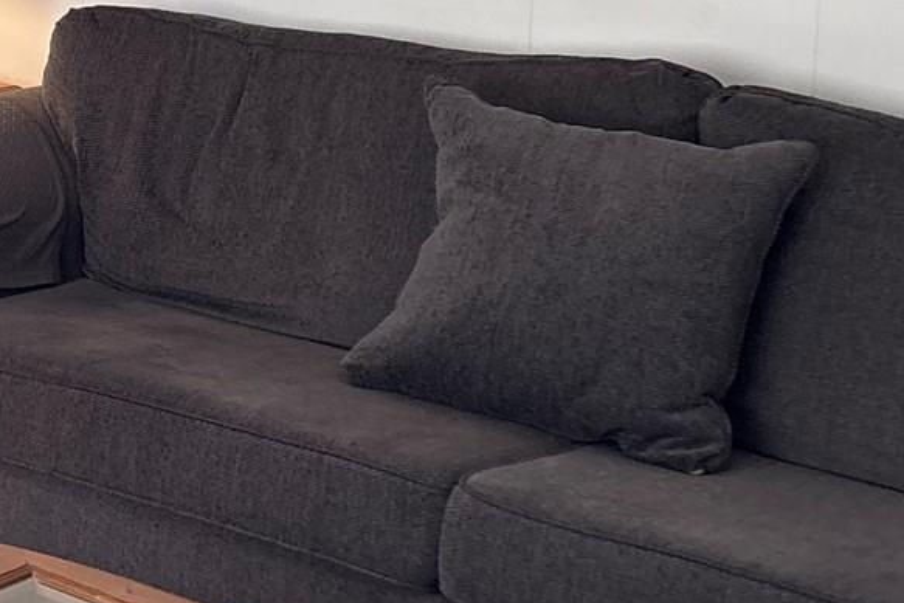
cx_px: -583
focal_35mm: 95
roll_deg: -2.9
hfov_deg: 18.2
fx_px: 2386
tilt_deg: -2.6
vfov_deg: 13.7
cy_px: -250
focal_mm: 5.96
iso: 125
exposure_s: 1/114
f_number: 1.6
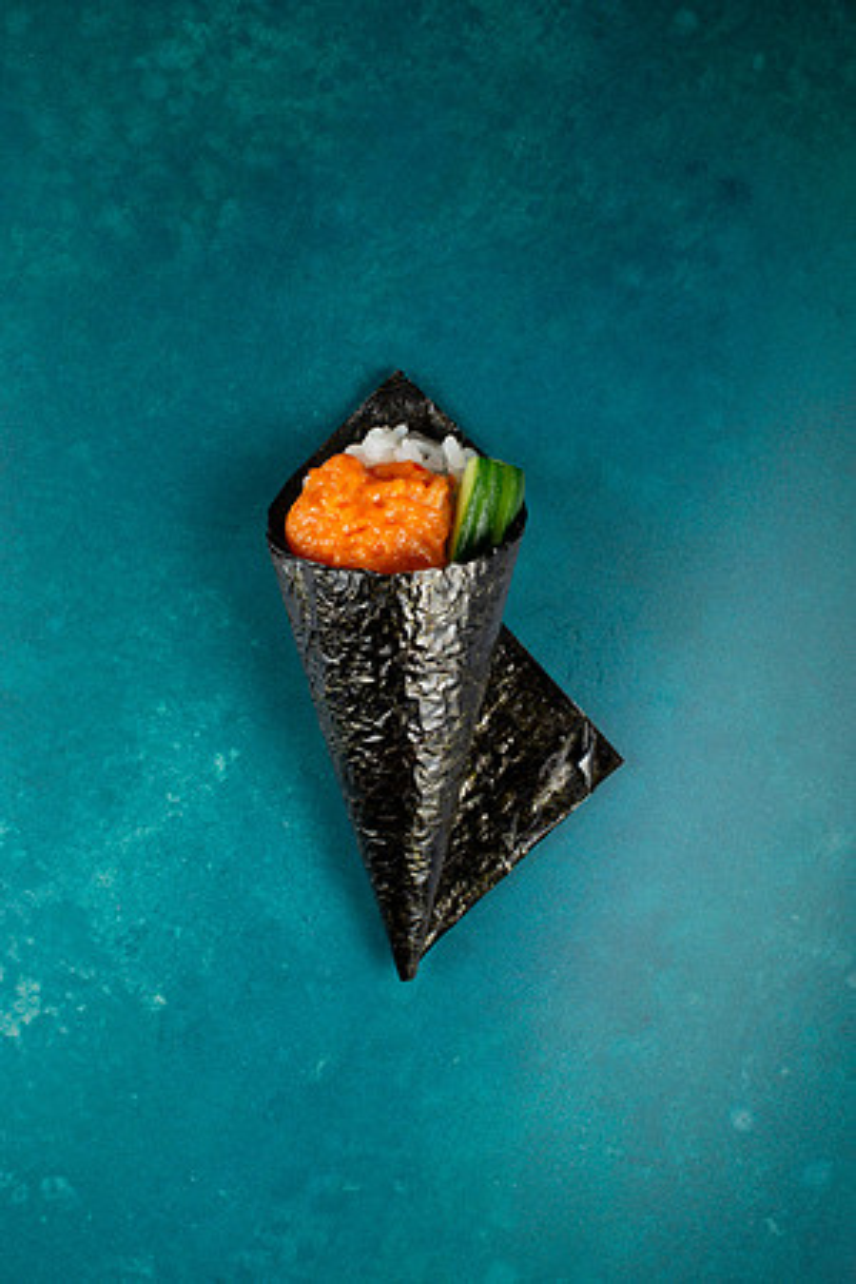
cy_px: 642
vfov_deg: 39.6
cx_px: 428
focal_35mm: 50
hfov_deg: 27.0
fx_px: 1783
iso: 250
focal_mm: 50
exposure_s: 1/200
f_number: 10
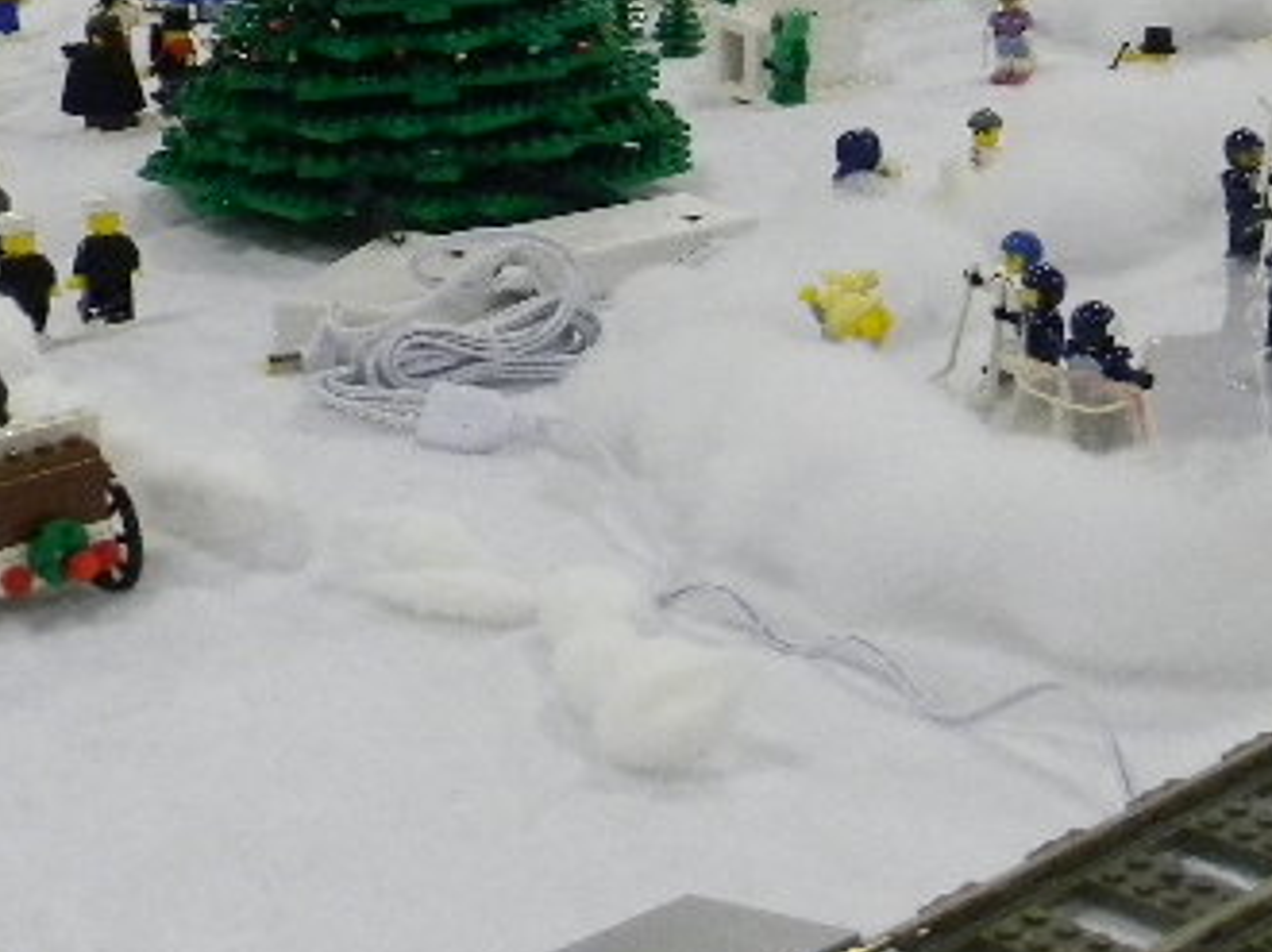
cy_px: 54
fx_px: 3195
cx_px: 852
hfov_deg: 22.4
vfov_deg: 16.7
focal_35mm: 87
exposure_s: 1/14.1
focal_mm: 5
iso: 400
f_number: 3.5
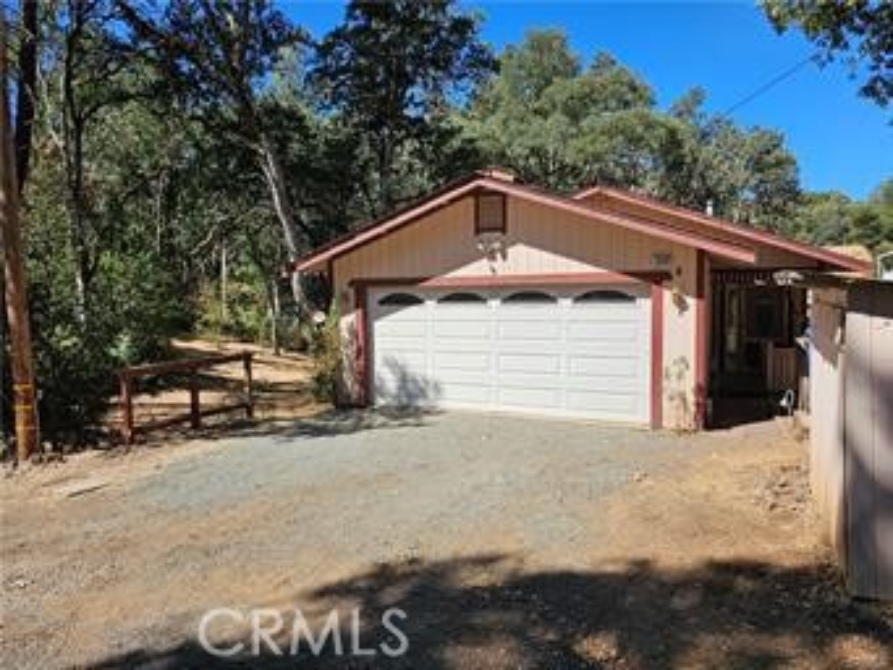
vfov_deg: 58.9
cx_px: 446
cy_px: 335
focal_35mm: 23
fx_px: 594
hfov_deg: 73.9
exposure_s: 1/675
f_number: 1.7
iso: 10
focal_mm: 6.3
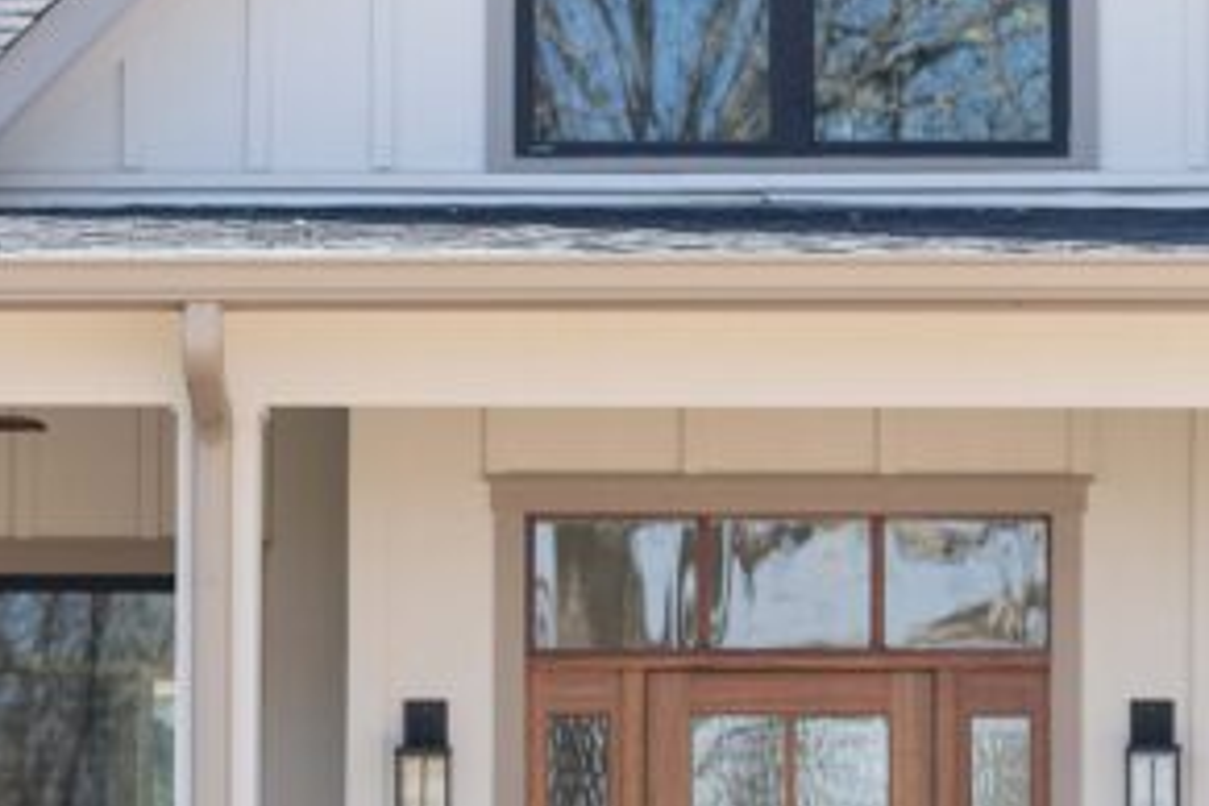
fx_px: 5910
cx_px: 823
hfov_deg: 11.7
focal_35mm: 176
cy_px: 532
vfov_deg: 7.8
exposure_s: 1/2000
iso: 200
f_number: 2.2
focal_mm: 50
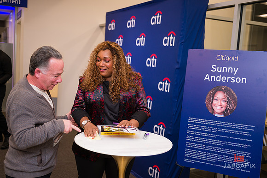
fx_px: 296
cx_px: 134
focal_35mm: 40
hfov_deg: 48.5
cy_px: 89
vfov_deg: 33.4
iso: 400
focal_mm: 40
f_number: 3.2
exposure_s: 1/160
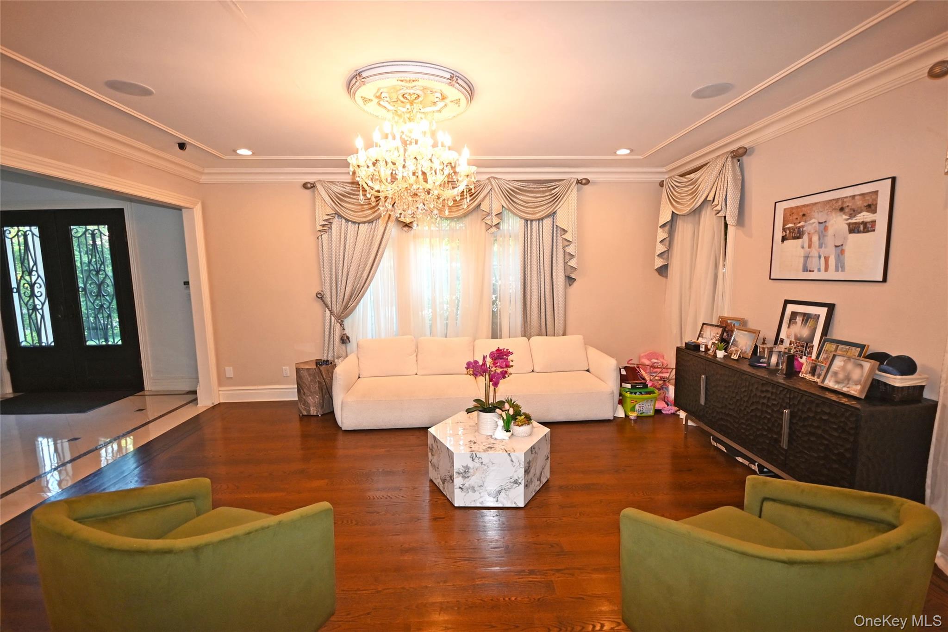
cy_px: 316
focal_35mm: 15
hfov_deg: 100.4
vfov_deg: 77.3
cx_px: 474
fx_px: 395
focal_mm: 10
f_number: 4
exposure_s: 1/60
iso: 450
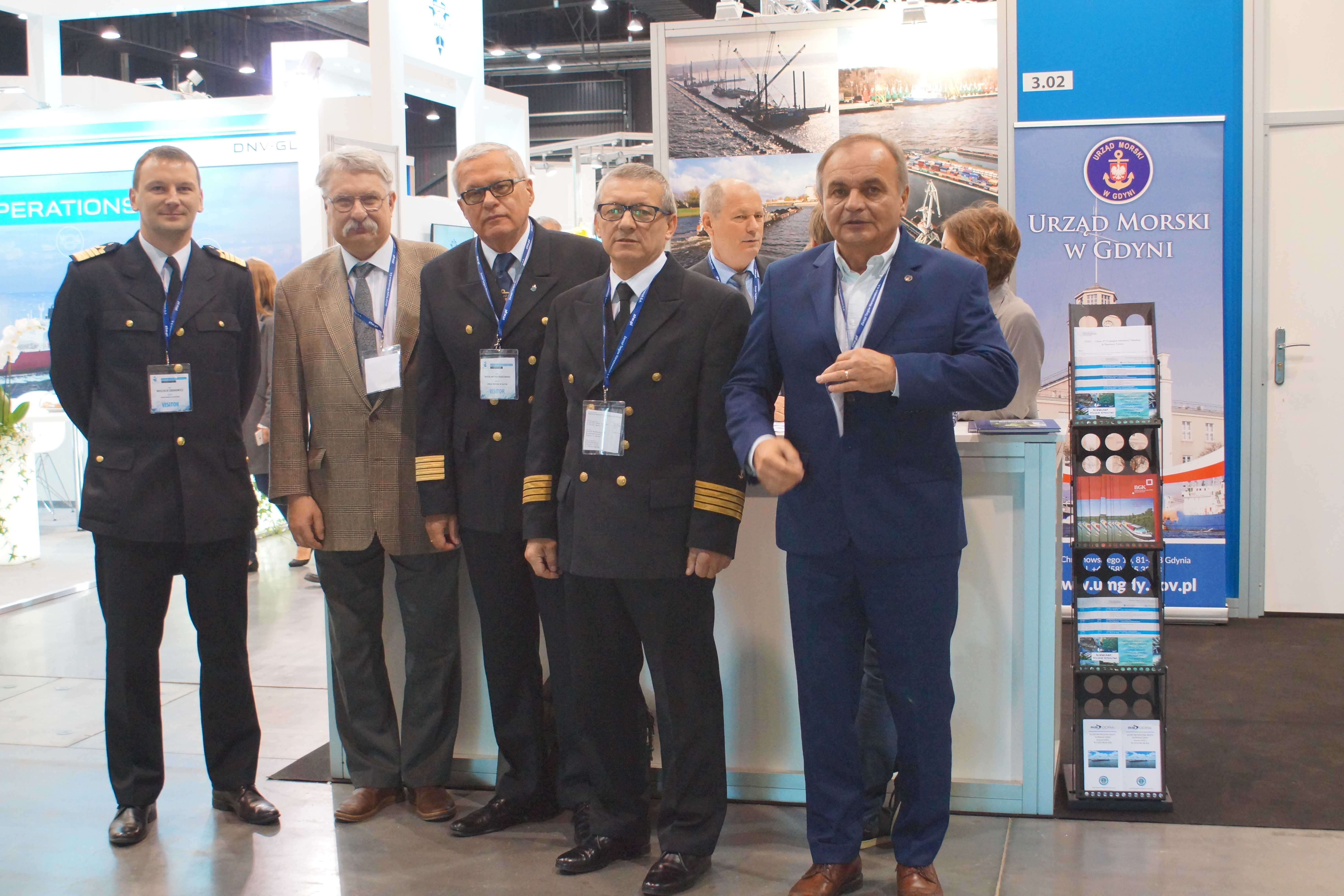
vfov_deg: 29.9
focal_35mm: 45
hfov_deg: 43.6
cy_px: 448
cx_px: 672
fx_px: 1680
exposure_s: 1/60
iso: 1600
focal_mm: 30
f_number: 5
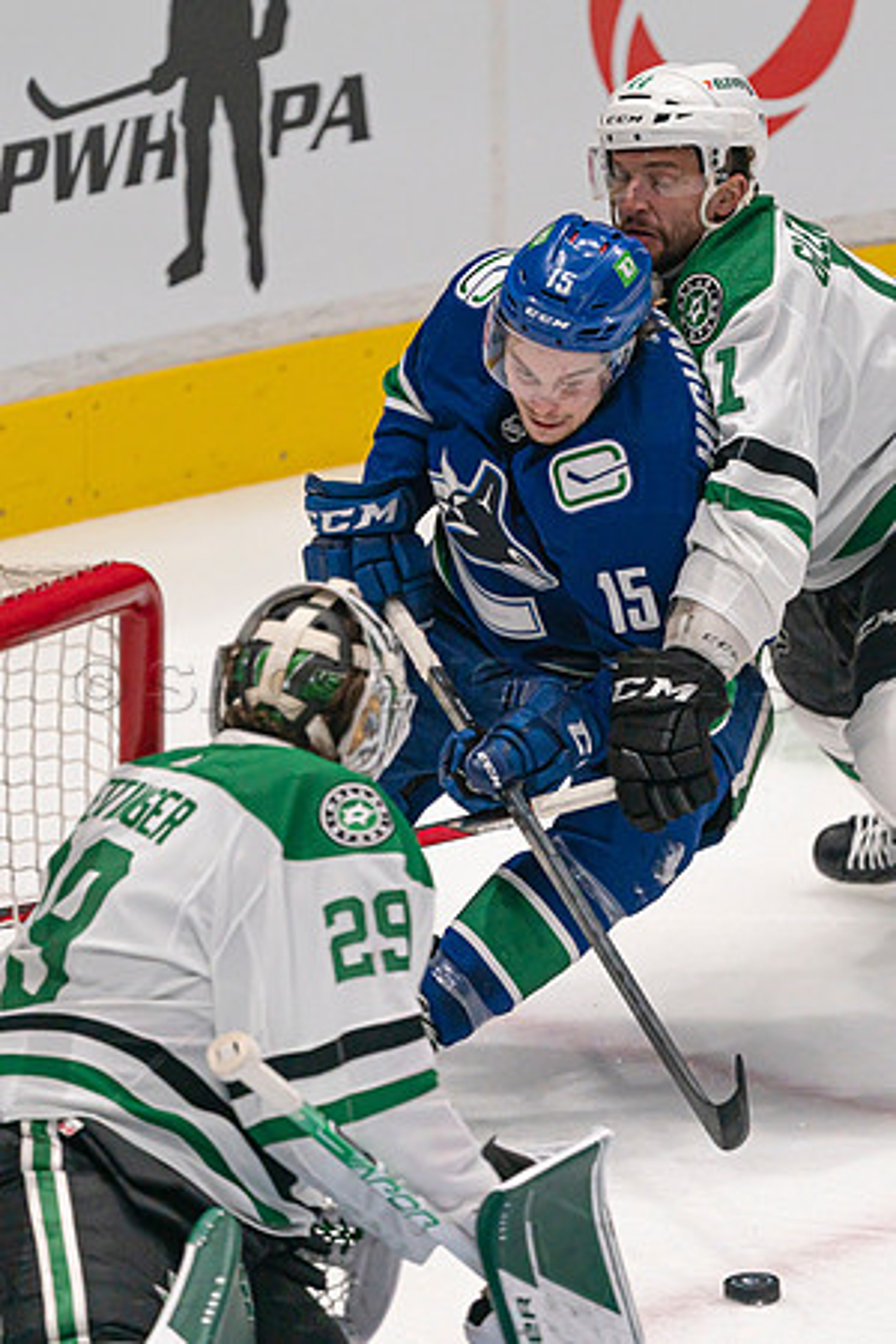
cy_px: 676
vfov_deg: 2.2
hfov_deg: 1.5
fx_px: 34382
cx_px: 555
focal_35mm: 921
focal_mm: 600
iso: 4000
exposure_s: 1/3200
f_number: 4
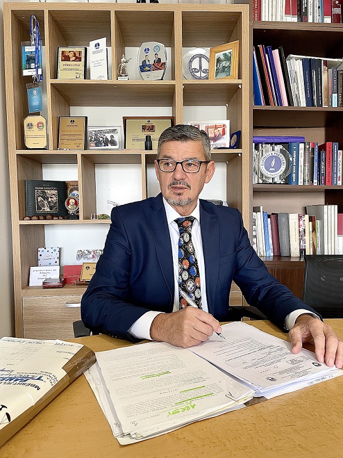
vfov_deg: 67.3
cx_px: 172
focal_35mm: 26
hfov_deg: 53.1
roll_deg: +0.6
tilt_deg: -3.0
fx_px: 344
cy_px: 229
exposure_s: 1/76
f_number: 1.6
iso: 125
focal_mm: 4.2
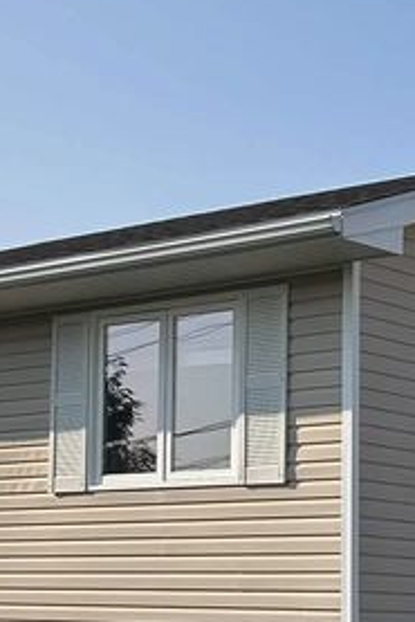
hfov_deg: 13.7
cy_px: 400
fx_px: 1727
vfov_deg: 20.3
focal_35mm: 100
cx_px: 135
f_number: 1.5
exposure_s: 1/6211
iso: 50
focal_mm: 5.7
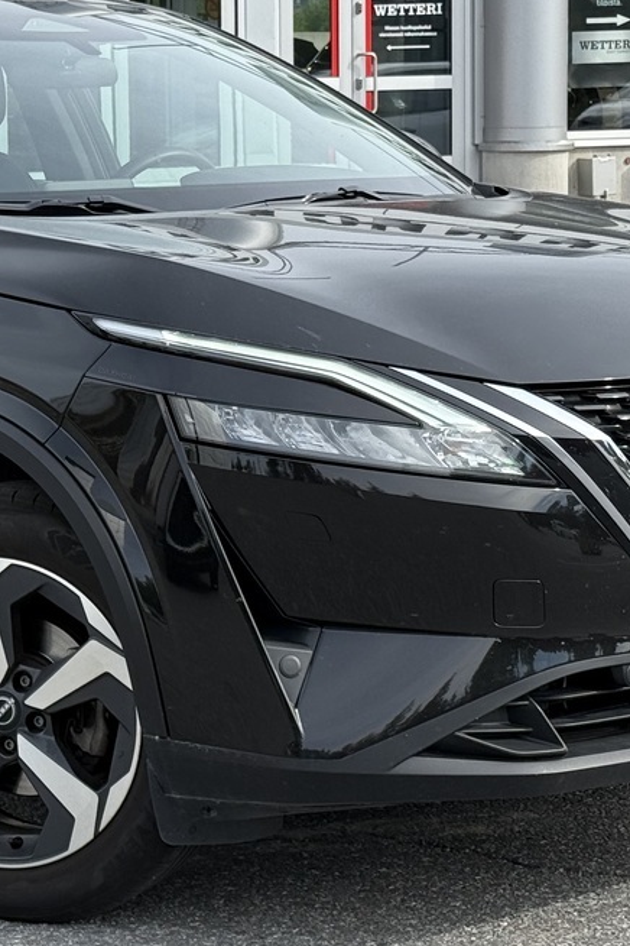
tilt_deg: -4.4
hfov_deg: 12.3
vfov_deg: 18.5
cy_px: 310
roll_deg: +1.3
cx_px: 12
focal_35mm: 110
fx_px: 2887
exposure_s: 1/2146
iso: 80
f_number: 1.78
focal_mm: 6.76
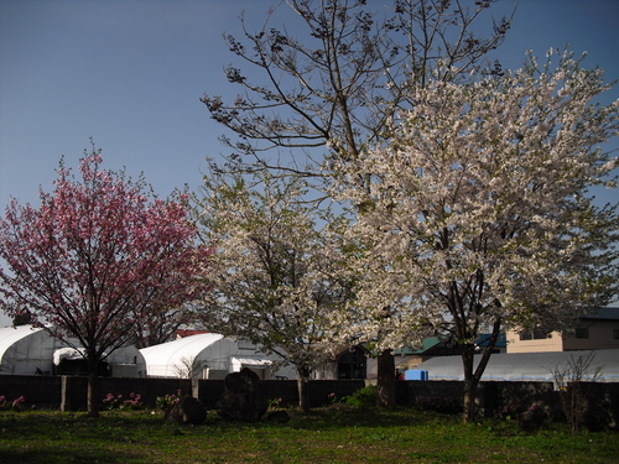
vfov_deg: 39.7
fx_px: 644
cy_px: 232
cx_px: 310
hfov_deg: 51.4
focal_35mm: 36
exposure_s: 1/250
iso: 64
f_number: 7.8
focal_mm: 6.3
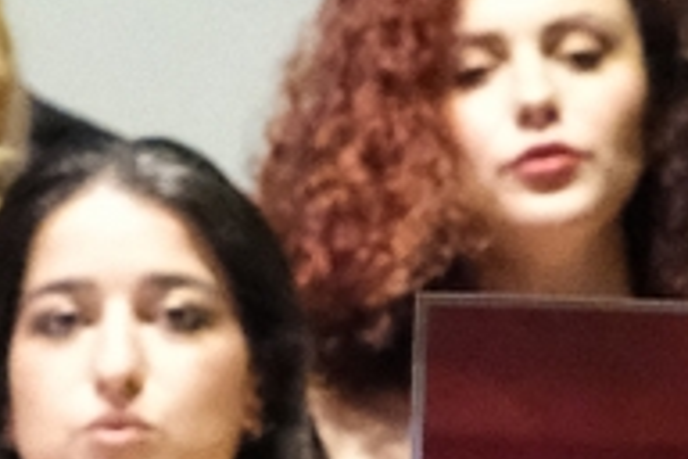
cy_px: -186
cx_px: 1745
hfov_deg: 2.7
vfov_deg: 1.8
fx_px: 14332
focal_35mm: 750
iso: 25600
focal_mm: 80
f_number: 5.6
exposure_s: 1/160
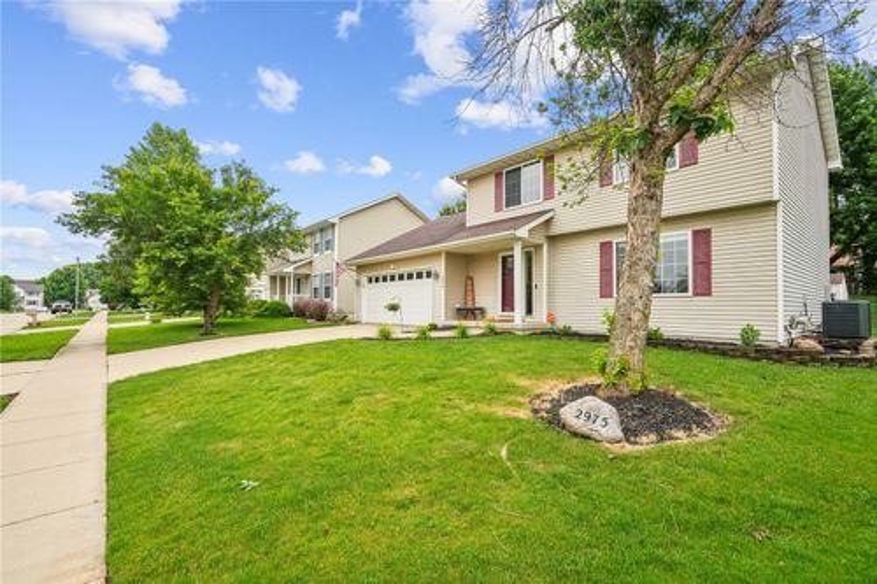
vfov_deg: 73.7
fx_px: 390
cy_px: 292
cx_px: 438
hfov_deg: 96.8
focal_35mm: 16
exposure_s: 1/80
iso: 640
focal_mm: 16
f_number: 10
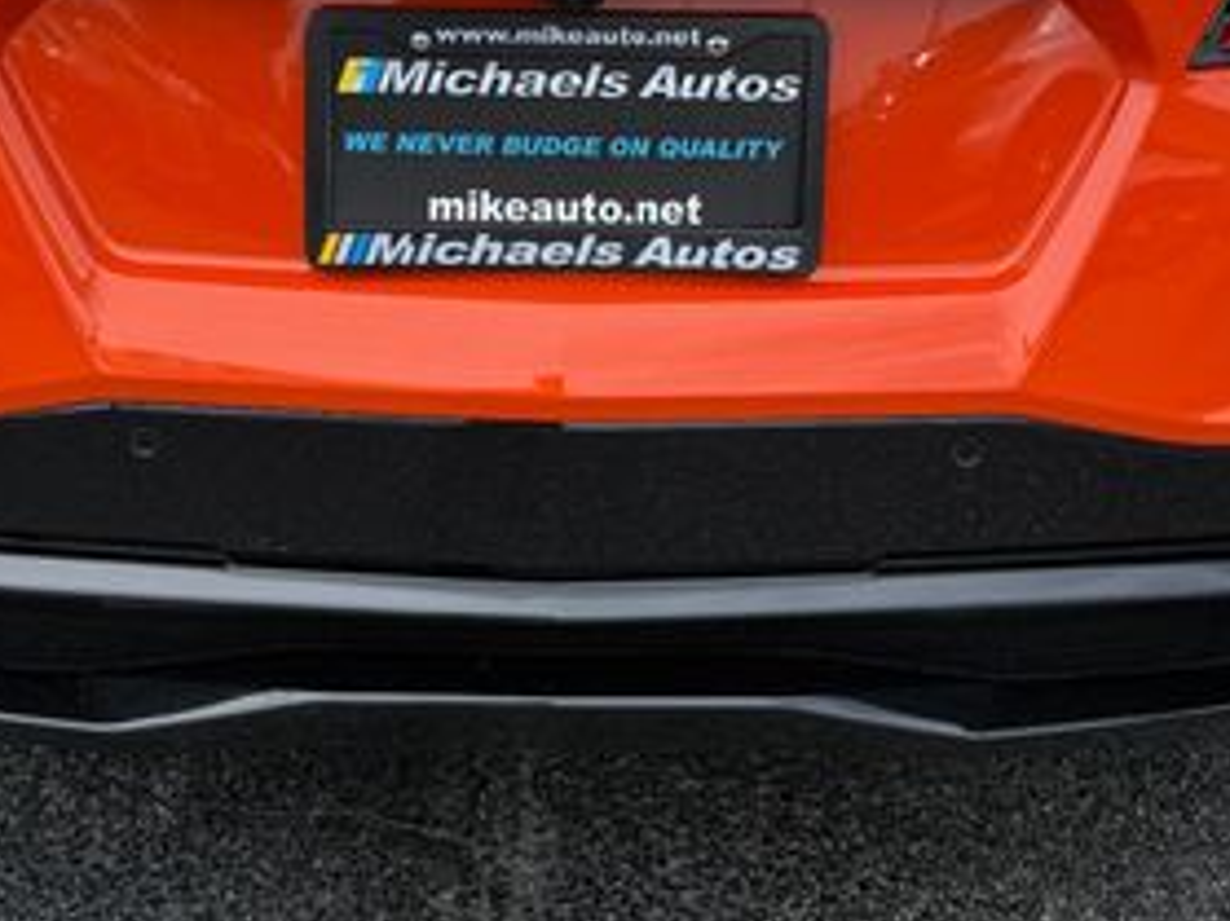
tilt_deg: -20.3
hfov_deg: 34.9
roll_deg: -2.2
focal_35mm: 55
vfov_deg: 25.6
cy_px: 79
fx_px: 1953
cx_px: 533
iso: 80
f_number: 1.78
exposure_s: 1/2445
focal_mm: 6.76
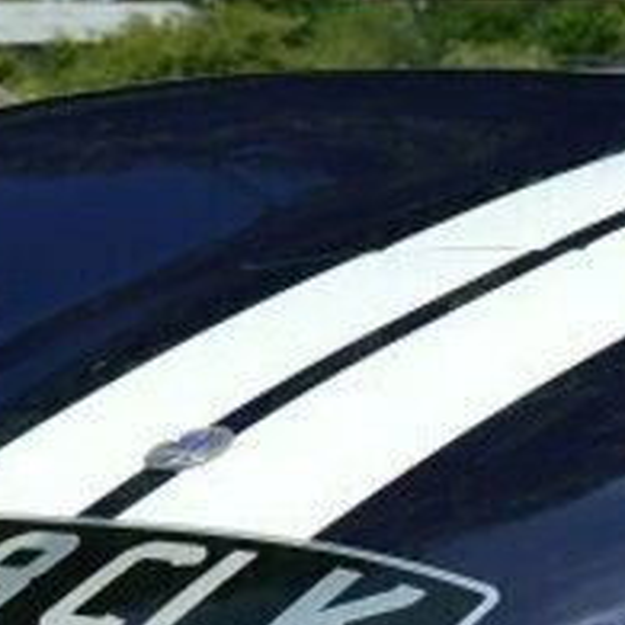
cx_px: 952
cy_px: 623
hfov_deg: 8.7
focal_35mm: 196
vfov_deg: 8.9
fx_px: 3996
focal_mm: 25
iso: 100
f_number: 9
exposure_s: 1/320
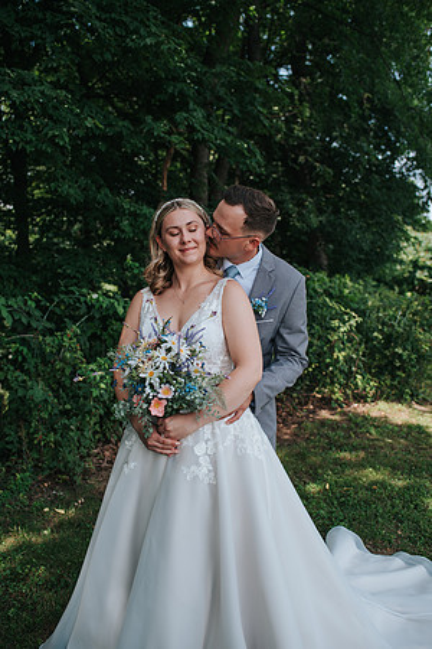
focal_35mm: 35
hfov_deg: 37.9
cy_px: 324
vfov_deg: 54.4
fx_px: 630
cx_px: 216
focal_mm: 35
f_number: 2.8
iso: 100
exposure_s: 1/500
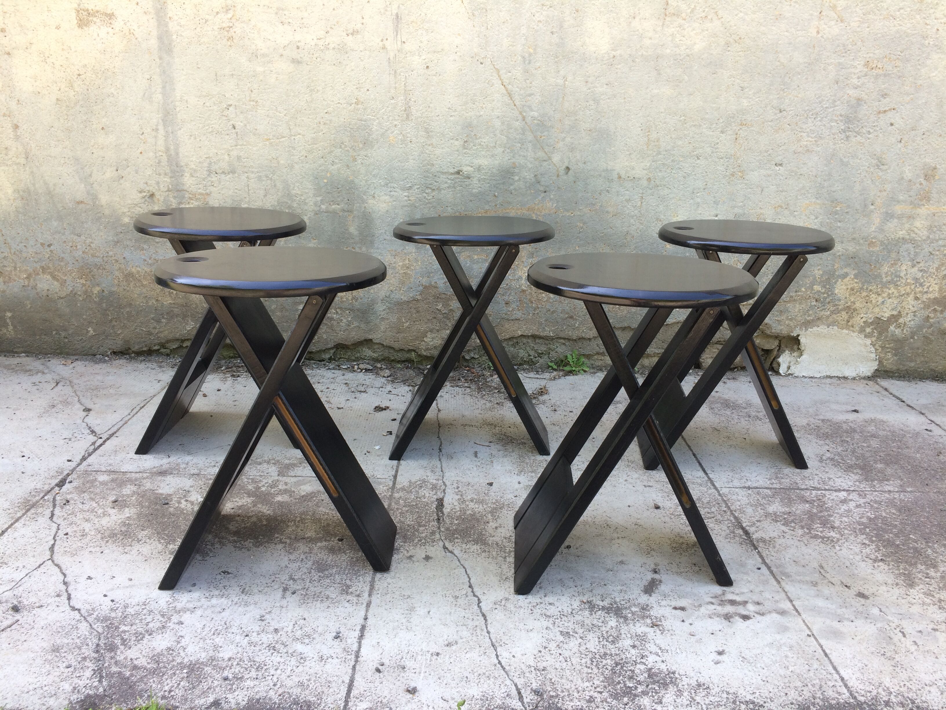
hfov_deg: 61.7
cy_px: 355
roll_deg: -3.8
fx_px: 793
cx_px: 473
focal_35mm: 29
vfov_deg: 48.2
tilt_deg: -16.2
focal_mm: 4.15
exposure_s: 1/125
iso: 32
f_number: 2.2
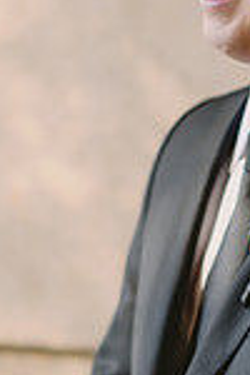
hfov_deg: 5.4
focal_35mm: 255
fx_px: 2656
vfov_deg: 8.1
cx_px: 206
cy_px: 198
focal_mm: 85
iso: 80
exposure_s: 1/200
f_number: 2.5
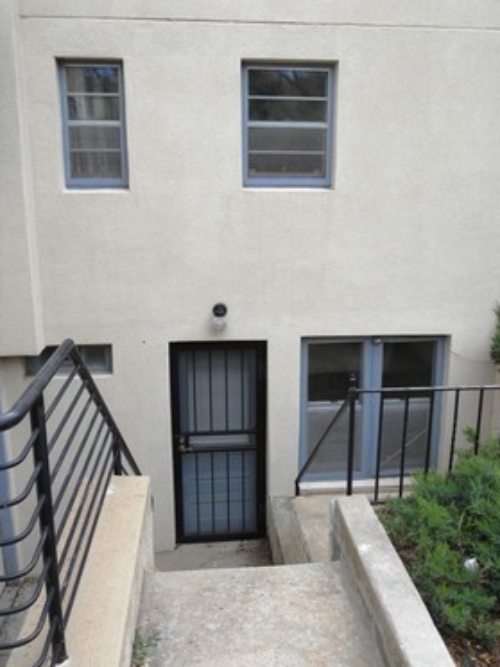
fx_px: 636
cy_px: 335
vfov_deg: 55.4
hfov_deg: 42.9
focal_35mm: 33
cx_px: 256
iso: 80
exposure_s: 1/500
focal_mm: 5.7
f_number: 2.8
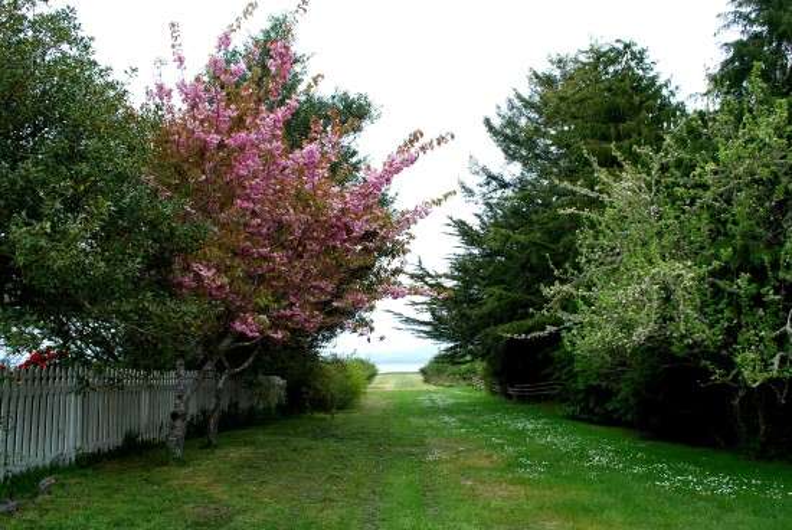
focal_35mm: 27
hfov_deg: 67.3
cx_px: 396
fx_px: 595
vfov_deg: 48.0
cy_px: 265
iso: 200
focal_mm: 18
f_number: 9
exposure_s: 1/100
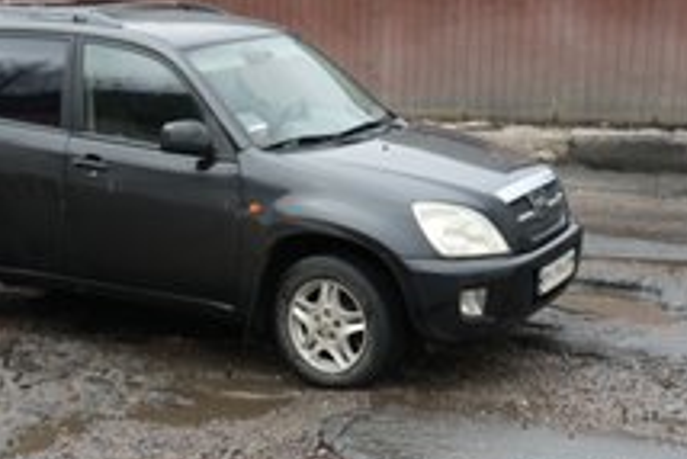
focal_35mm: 69
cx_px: 225
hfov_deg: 29.0
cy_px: 371
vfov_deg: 19.6
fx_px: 1318
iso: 400
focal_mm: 37
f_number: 2.8
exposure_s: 1/200
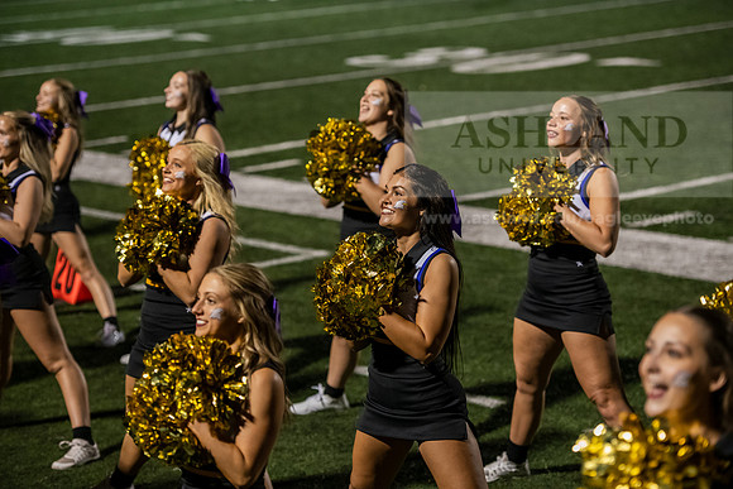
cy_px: 244
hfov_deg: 18.6
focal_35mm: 110
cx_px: 366
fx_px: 2240
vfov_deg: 12.5
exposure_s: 1/500
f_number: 3.2
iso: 4000
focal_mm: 110
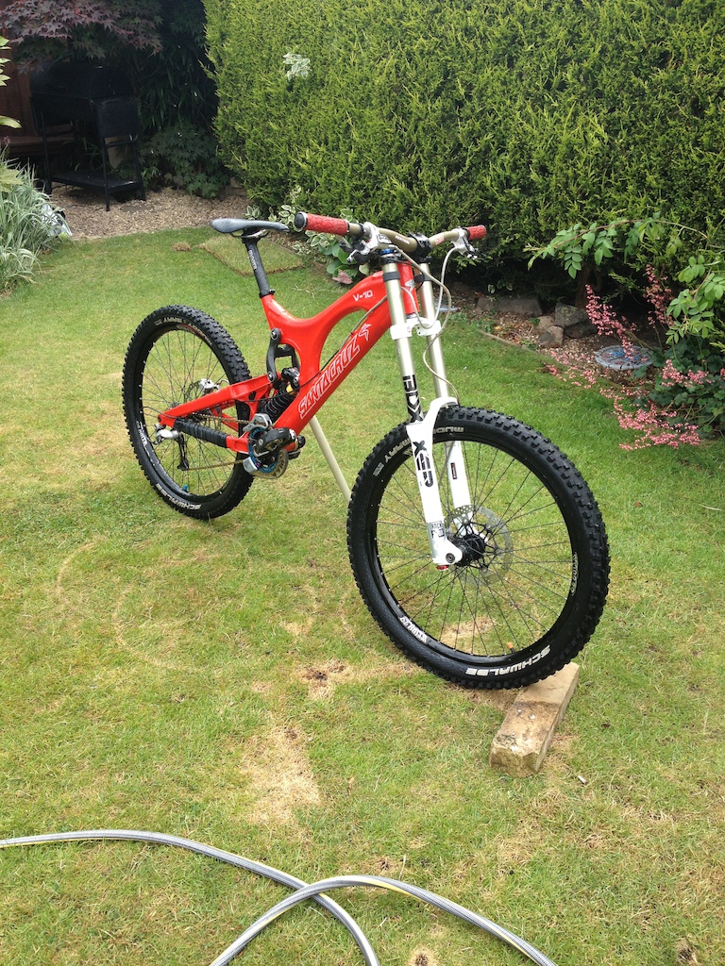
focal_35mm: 35
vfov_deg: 52.6
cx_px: 362
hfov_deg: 40.7
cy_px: 483
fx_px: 977
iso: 50
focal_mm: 4.28
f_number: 2.4
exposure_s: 1/303
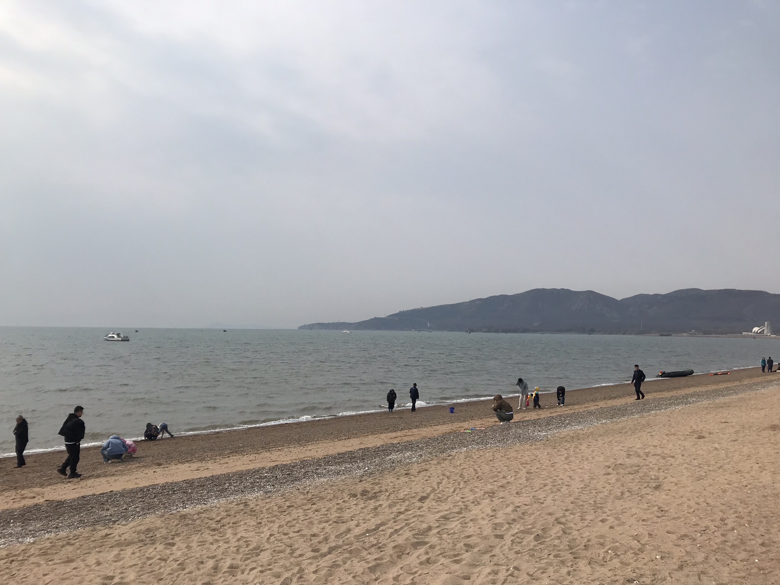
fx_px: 631
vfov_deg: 49.7
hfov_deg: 63.4
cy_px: 292
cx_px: 390
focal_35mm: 28
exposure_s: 1/5051
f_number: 1.8
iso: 20
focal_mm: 3.99
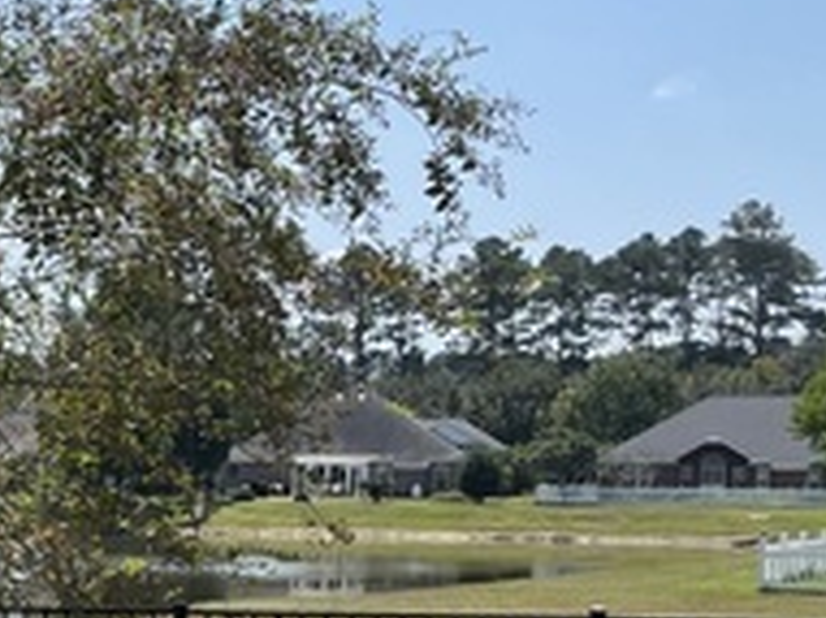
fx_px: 2170
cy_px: 622
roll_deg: -0.3
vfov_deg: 15.9
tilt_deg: -4.0
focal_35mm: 91
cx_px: -491
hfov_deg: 18.5
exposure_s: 1/3731
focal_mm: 4.2
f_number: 1.6
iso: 32
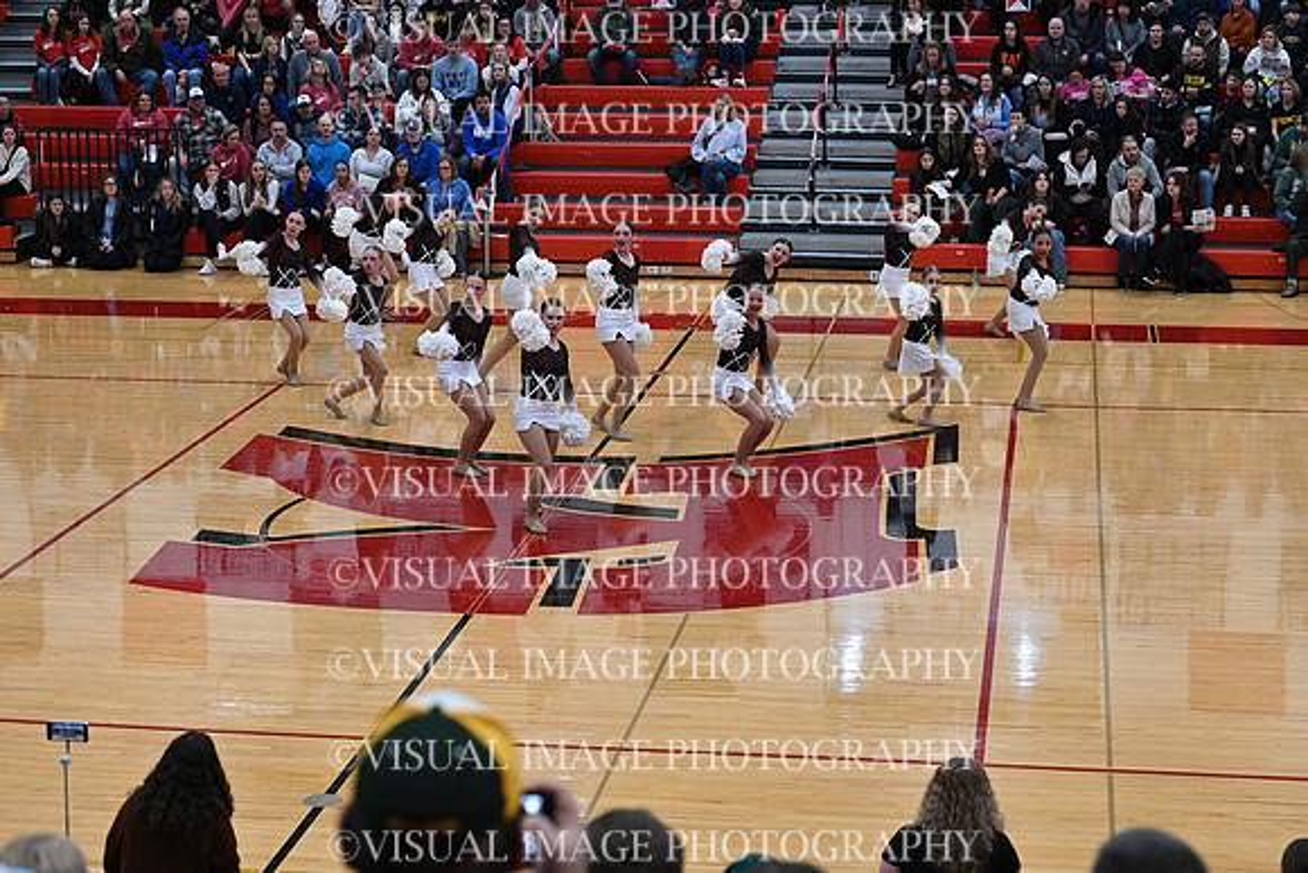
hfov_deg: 27.0
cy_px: 436
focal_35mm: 75
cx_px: 654
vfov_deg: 18.2
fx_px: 2726
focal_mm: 75
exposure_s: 1/400
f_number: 4
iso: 4000
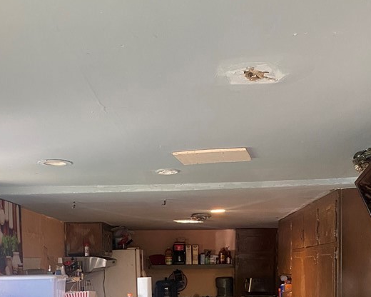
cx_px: 138
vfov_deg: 28.0
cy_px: 312
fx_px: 549
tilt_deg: -4.0
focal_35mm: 50
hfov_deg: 37.1
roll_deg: +0.6
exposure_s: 1/60
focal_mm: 4.25
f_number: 1.8
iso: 400
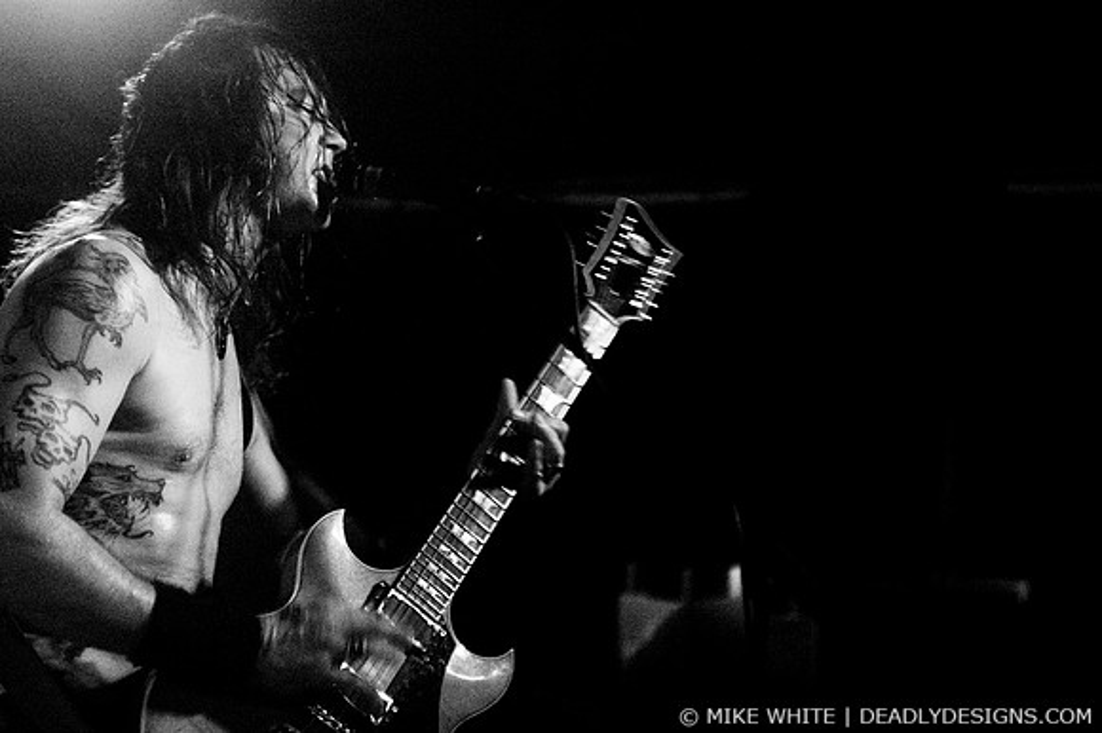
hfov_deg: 19.5
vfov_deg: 13.0
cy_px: 366
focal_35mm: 105
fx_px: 3212
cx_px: 551
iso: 800
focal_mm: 70
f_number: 2.8
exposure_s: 1/60
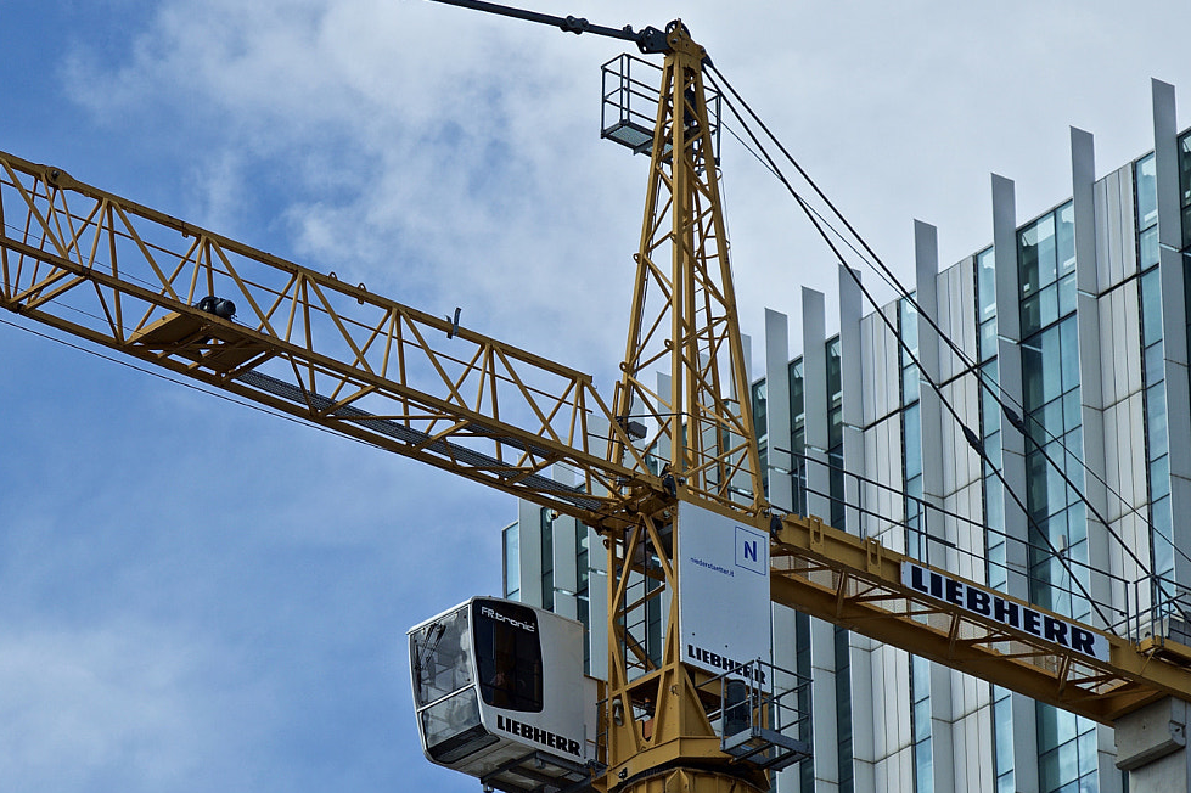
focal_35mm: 250
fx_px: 8268
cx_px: 558
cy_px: 551
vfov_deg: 5.5
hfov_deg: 8.2
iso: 100
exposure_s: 1/1250
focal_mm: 102
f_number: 4.5
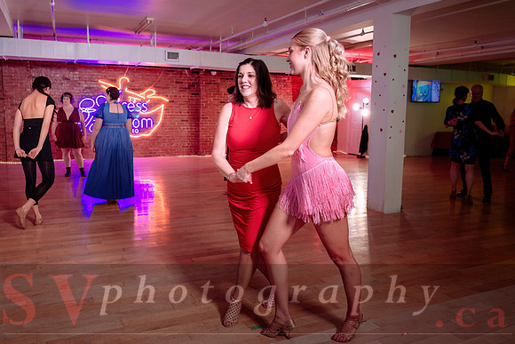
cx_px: 251
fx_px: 460
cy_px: 160
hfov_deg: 58.5
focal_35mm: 32
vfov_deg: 41.0
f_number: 2.8
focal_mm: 26
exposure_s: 1/60
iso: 800
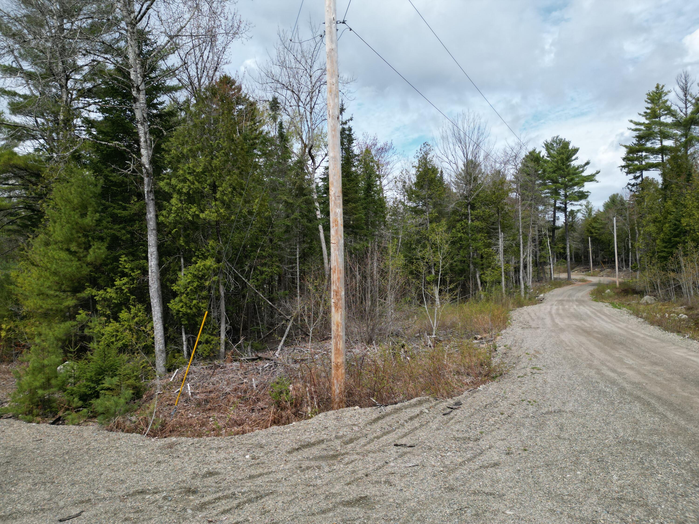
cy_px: 262
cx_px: 350
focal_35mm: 24
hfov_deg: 71.6
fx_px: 485
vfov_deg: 56.8
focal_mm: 6.72
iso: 130
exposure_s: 1/3200
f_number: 1.7
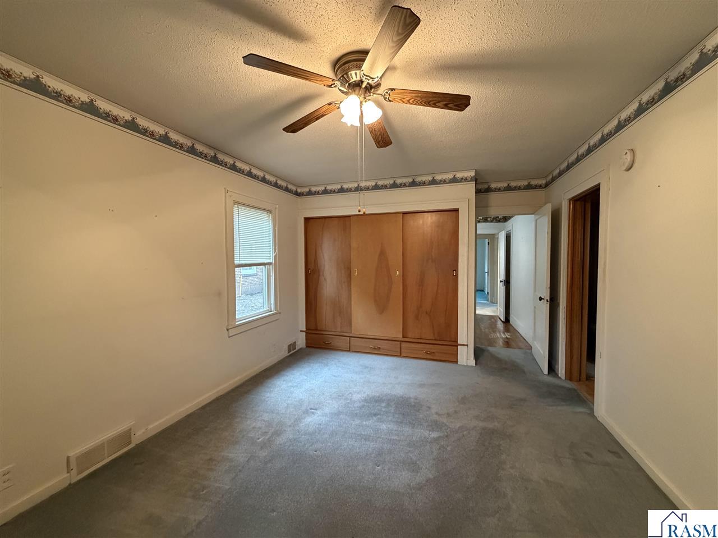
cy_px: 269
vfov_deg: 85.6
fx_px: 290
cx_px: 359
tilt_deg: -0.6
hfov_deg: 102.1
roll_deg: +0.2
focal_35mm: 14
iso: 640
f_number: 2.2
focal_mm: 2.22
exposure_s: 1/60
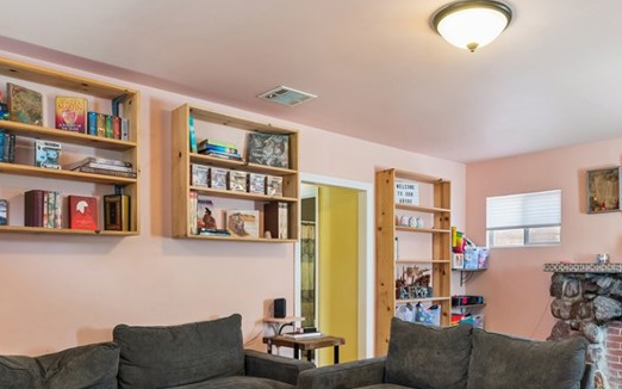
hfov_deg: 65.5
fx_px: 475
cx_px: 390
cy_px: 279
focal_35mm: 28
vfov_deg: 43.4
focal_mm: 14
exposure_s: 2.5
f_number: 13
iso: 100
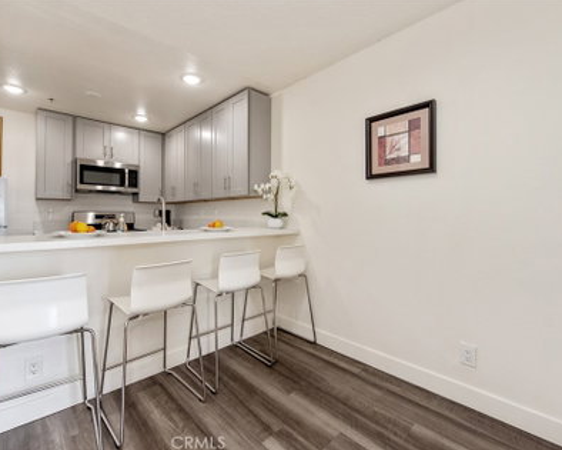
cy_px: 224
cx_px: 260
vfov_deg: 80.4
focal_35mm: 16
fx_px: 266
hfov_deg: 93.0
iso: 800
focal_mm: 14
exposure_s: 1/100
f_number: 5
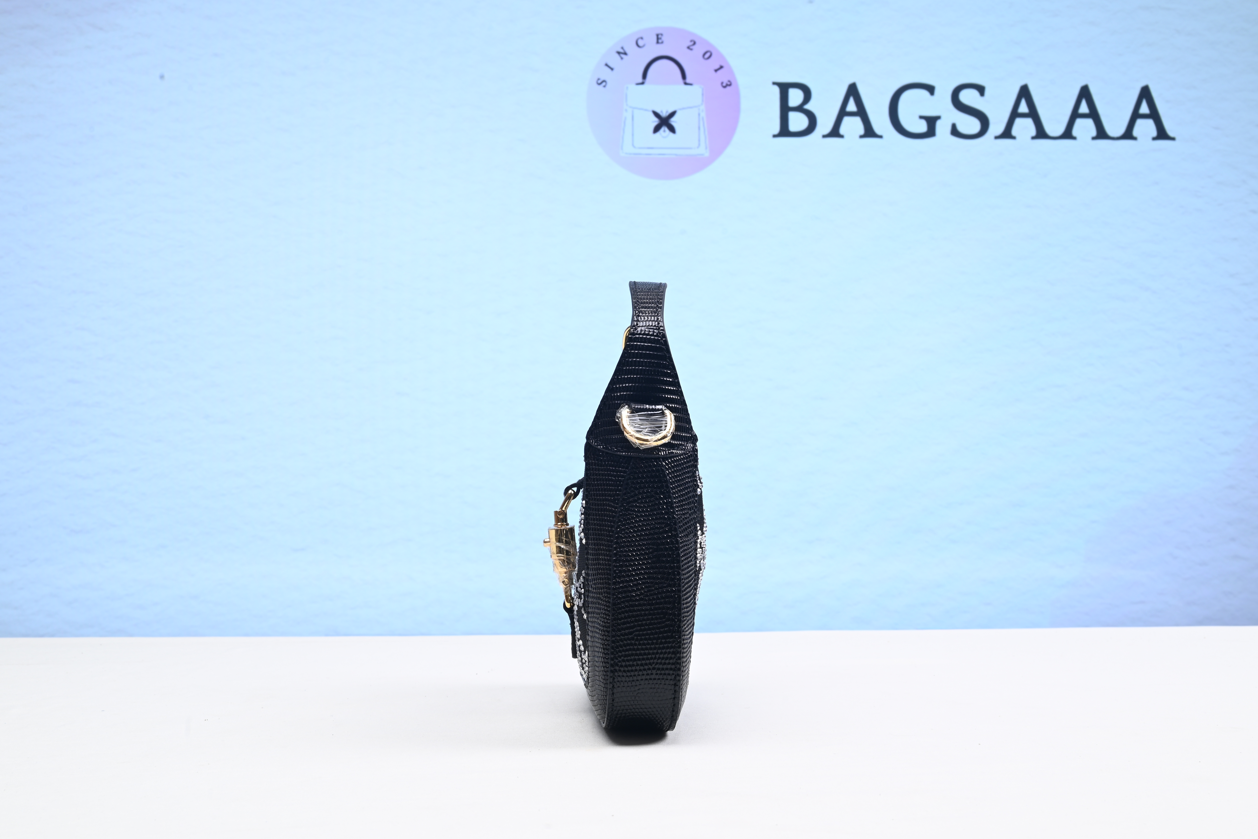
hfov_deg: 48.5
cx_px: 633
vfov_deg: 33.4
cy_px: 438
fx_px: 1398
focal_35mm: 40
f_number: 16
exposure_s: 1/2
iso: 100
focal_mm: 38
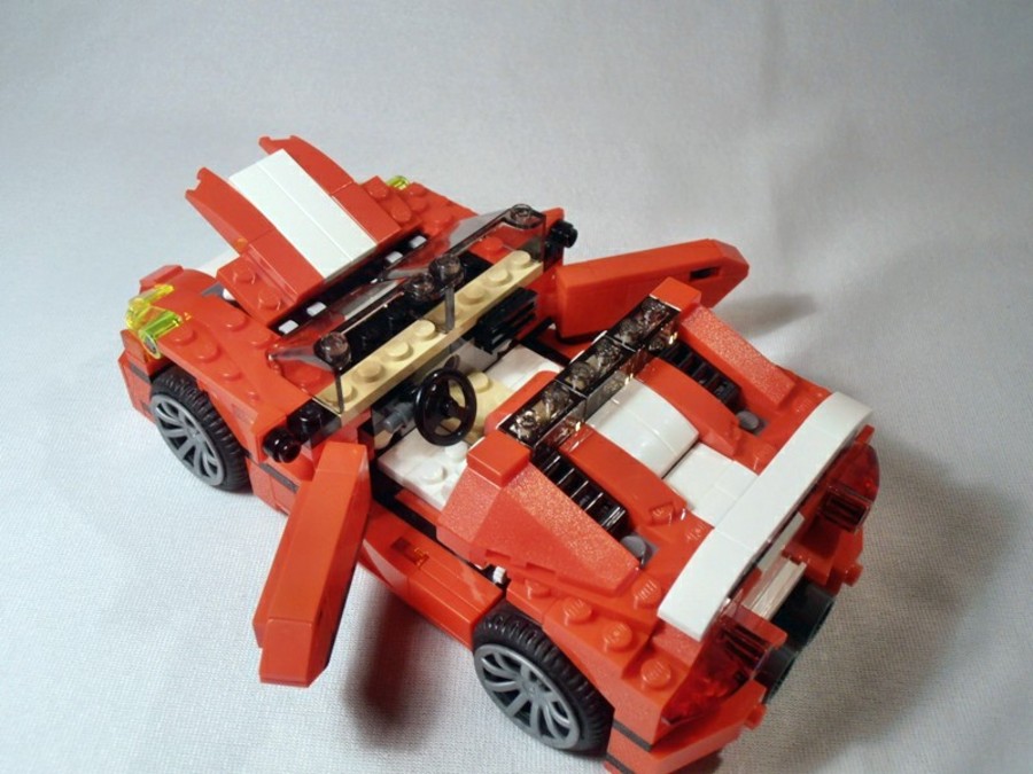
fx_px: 1104
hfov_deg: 50.1
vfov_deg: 38.7
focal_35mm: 37
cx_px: 516
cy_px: 387
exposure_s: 1/40
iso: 100
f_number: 3.9
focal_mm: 6.61
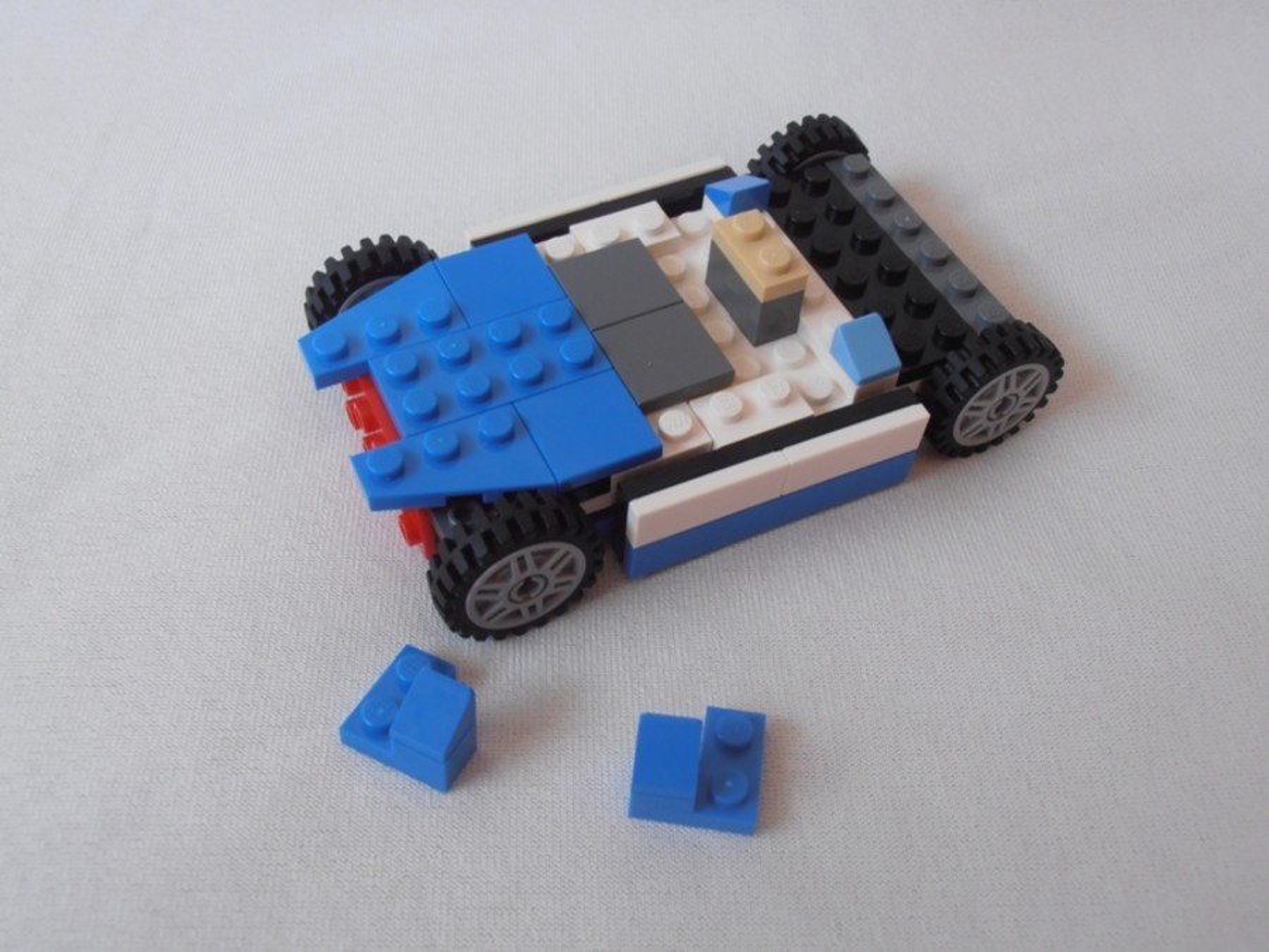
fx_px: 1356
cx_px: 634
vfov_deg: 38.7
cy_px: 476
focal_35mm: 37
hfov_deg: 50.1
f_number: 3.9
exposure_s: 1/40
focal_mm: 6.61
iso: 80
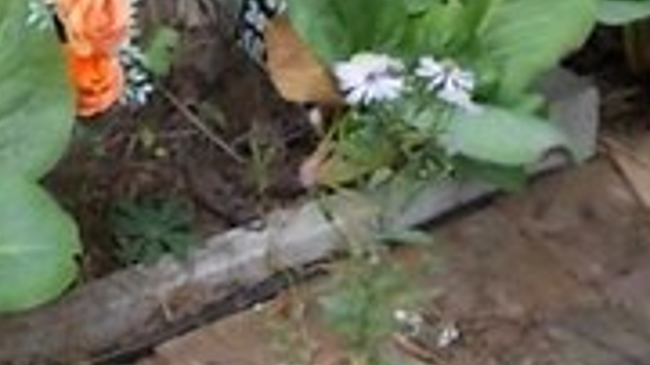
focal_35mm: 126
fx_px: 2170
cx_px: 347
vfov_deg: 9.6
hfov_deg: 17.0
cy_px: 29
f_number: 3.2
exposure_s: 1/160
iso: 80
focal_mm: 4.6
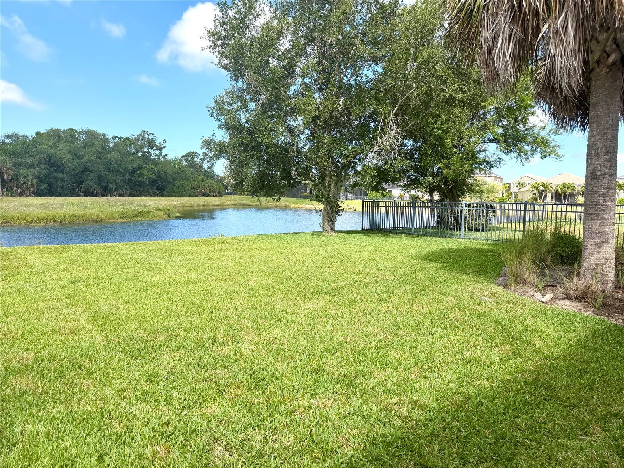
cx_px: 312
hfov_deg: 71.6
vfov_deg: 56.8
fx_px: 433
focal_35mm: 24
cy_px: 234
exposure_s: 1/2299
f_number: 1.78
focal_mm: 6.76
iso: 80
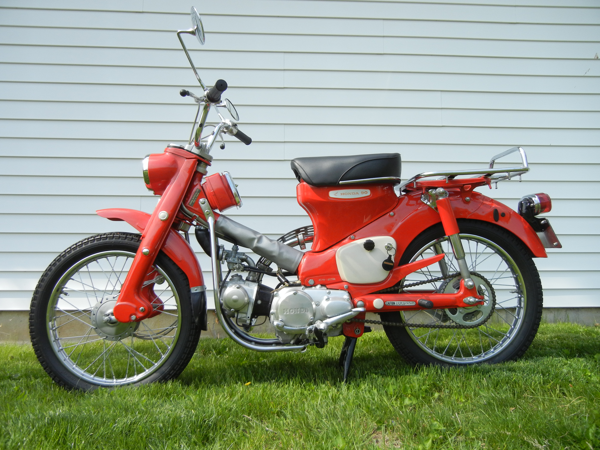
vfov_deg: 46.8
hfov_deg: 60.0
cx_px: 300
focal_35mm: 30
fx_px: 520
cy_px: 225
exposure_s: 1/782
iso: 160
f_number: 3.5
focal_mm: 5.4
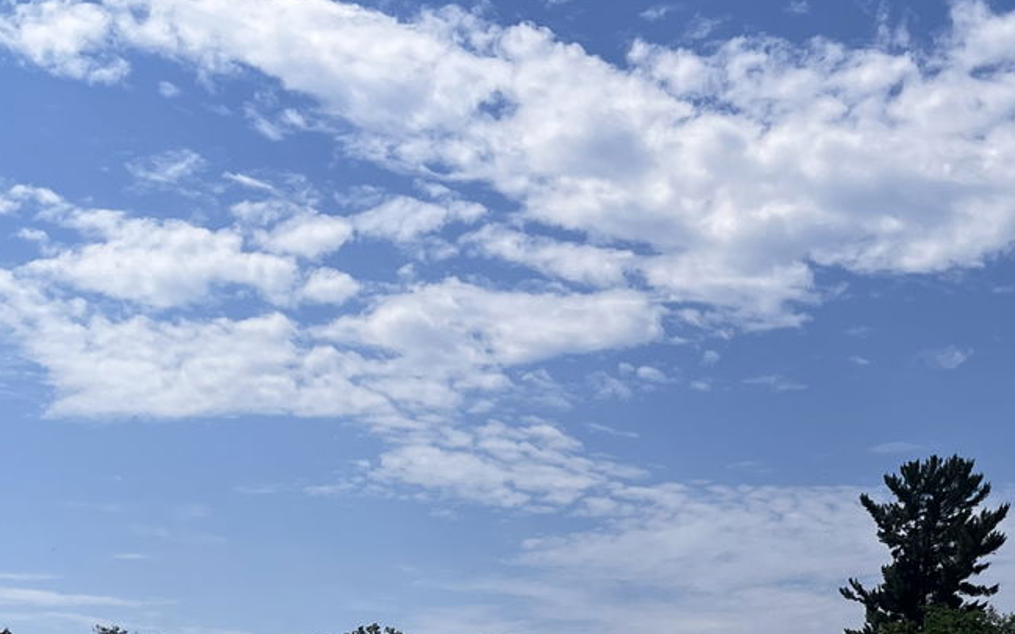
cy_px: 756
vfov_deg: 18.2
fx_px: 1881
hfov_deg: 29.6
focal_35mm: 68
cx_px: 791
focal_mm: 5.1
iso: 50
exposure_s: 1/7874
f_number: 1.6
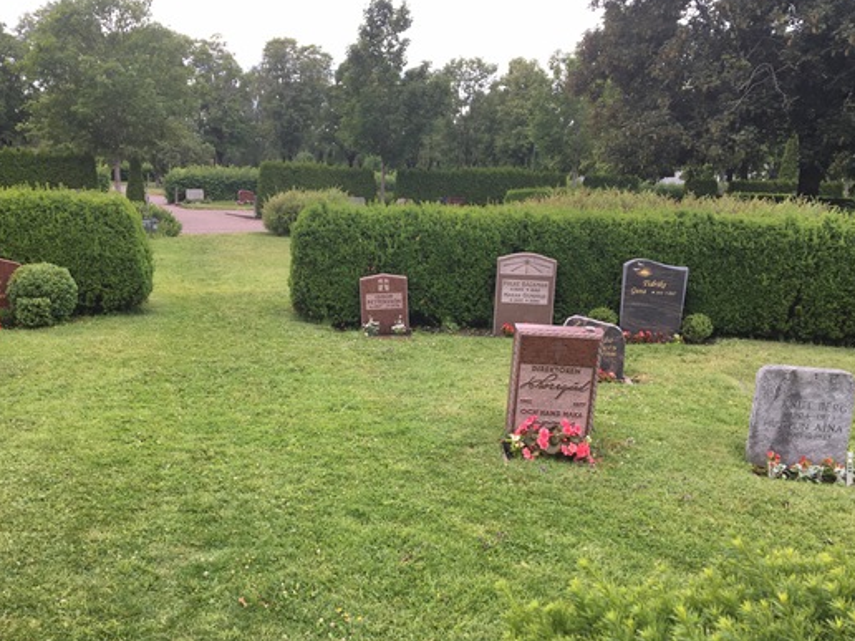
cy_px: 351
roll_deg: -2.3
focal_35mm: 34
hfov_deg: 53.9
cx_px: 392
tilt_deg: -12.8
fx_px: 840
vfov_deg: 41.7
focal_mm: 4.15
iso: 25
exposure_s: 1/259
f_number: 2.2
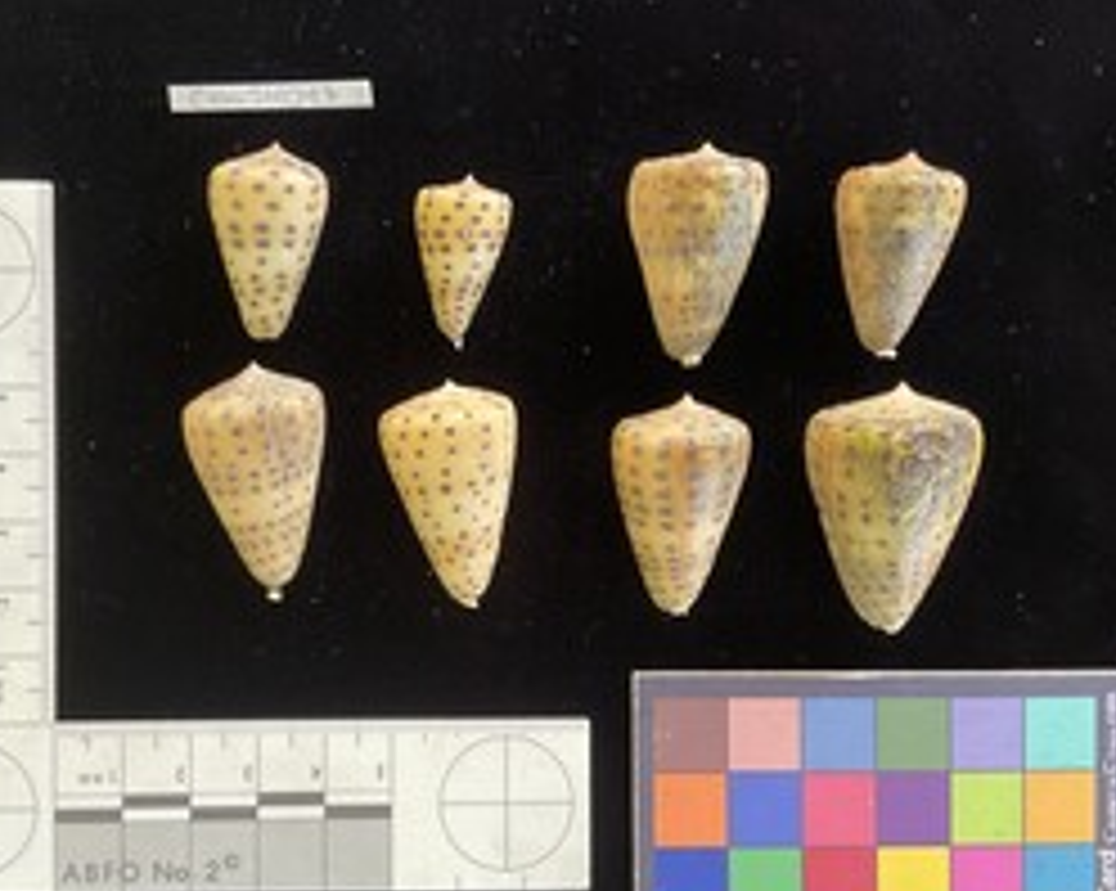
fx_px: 1320
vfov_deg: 37.2
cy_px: 497
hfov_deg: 45.7
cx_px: 486
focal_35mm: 40
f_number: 1.8
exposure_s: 1/60
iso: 100
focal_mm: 3
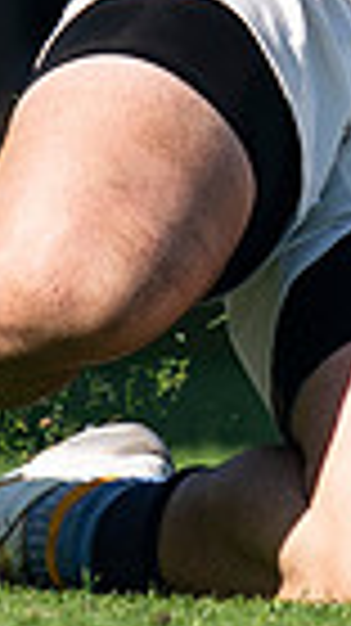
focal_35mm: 3932
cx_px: 353
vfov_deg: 0.5
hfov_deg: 0.3
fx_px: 65178
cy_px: -19
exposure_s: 1/1250
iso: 100
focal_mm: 400
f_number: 2.8
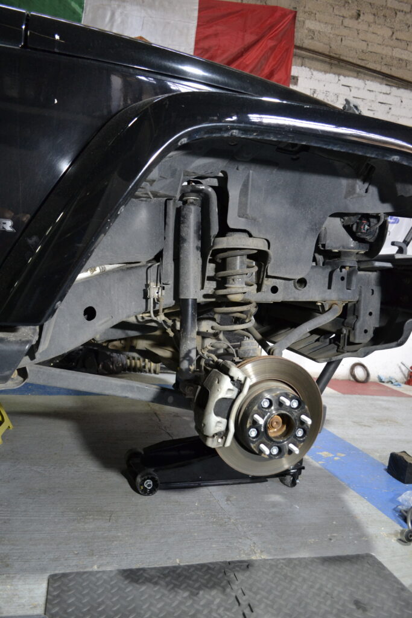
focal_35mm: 27
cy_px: 309
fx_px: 463
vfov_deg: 67.4
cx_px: 206
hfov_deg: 47.9
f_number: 3.5
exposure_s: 1/60
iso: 1250
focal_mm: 18
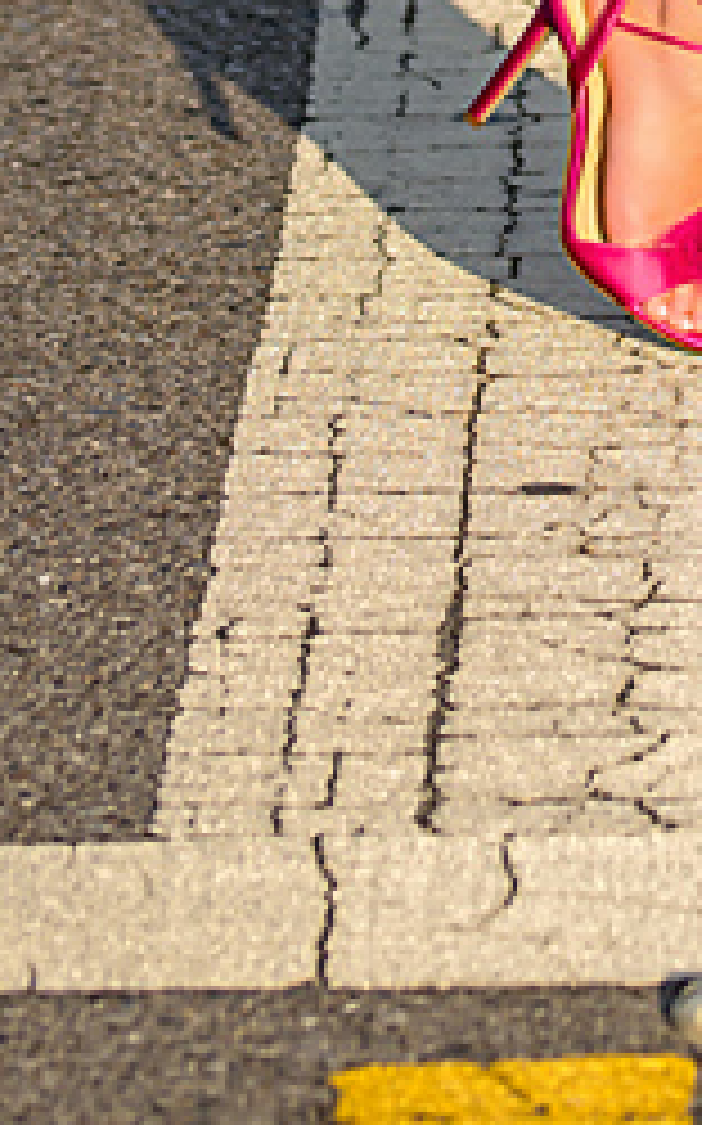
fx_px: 15905
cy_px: -2128
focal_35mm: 519
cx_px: 770
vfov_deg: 3.9
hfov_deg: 2.5
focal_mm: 85
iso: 160
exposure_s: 1/2000
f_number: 2.8
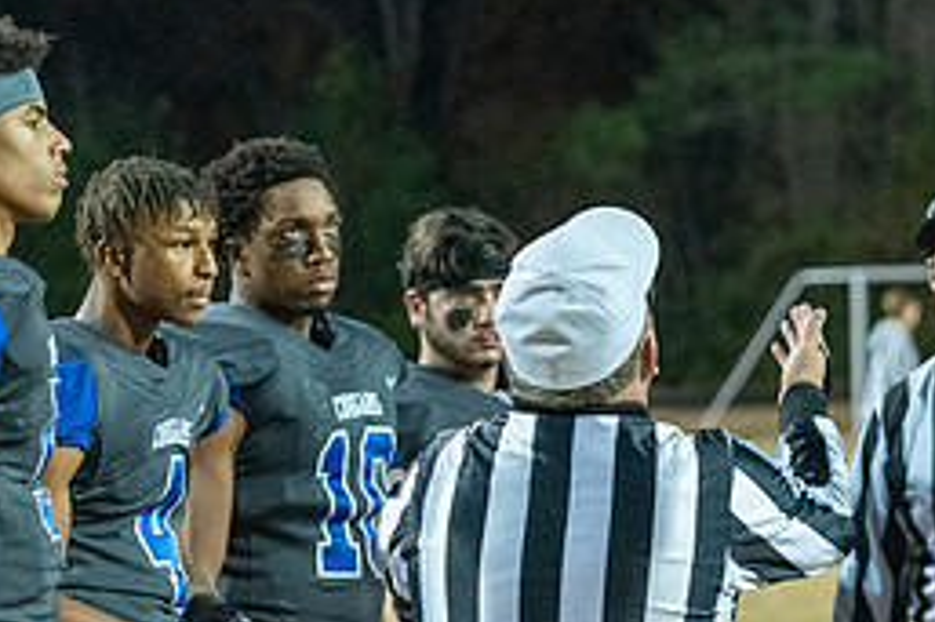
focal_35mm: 184
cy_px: 254
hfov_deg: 11.1
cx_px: 745
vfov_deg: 7.5
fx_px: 4776
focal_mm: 70
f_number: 3.2
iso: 6400
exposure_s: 1/400
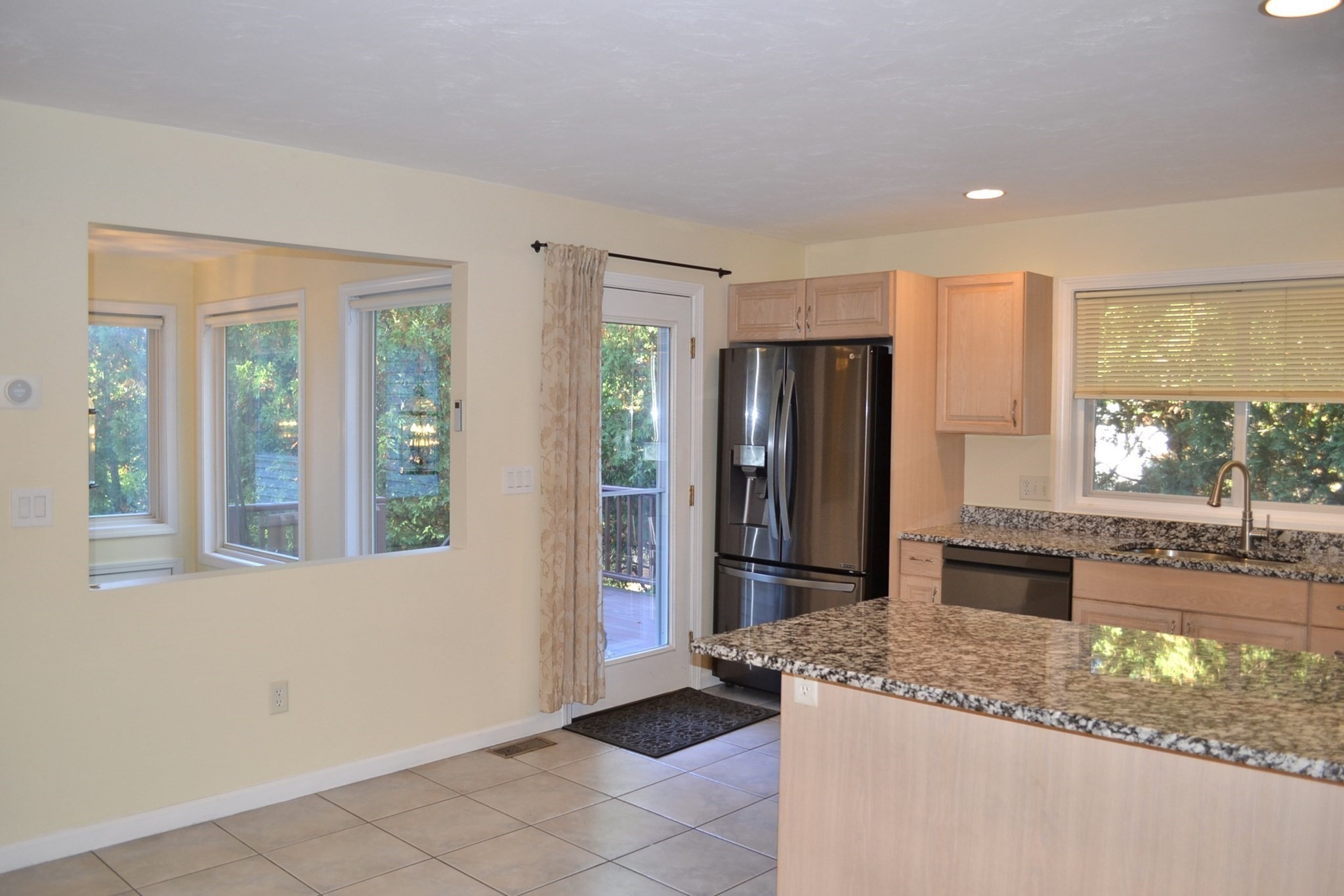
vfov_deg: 47.9
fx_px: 1008
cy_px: 448
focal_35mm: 27
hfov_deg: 67.4
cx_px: 672
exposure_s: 1/60
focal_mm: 18
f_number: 4
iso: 400
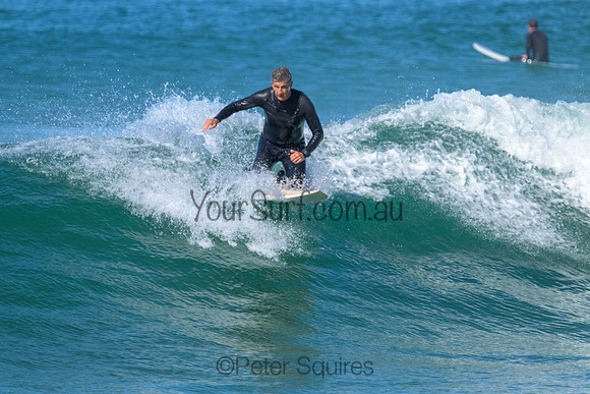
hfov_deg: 2.6
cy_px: 197
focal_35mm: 800
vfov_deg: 1.7
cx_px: 295
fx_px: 13114
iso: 3200
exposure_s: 1/2000
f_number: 11
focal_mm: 800
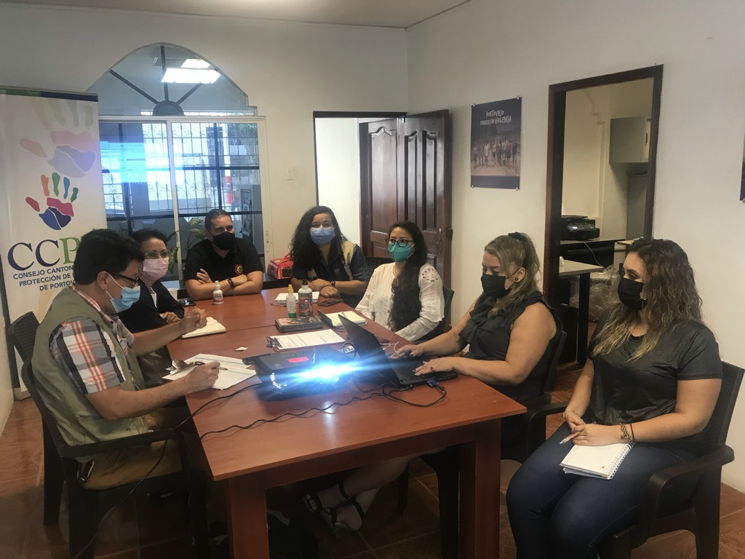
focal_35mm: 28
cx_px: 372
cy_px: 280
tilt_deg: -9.1
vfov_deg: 49.7
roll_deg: +0.6
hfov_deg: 63.4
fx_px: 603
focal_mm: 3.99
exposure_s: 1/15
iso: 40
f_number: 1.8
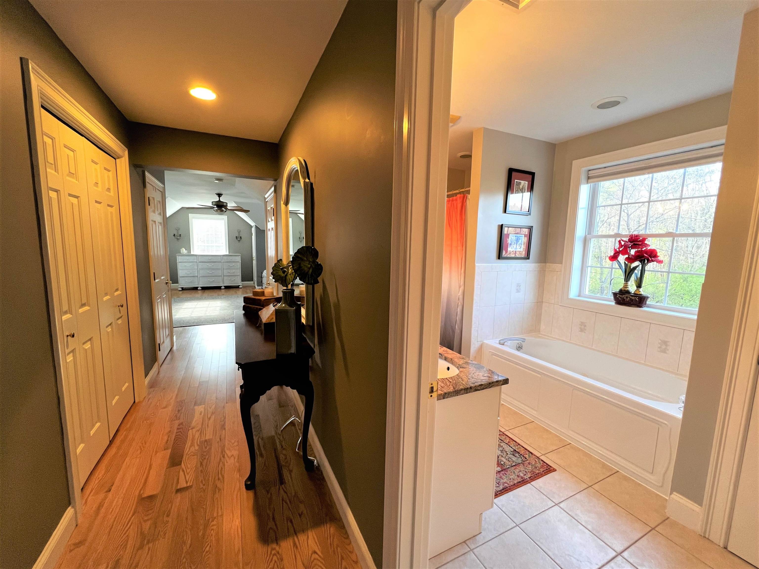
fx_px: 285
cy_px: 284
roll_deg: -0.2
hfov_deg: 106.2
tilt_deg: -7.2
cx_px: 380
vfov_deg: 89.9
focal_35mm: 13
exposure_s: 1/60
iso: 160
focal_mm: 1.57
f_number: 1.8
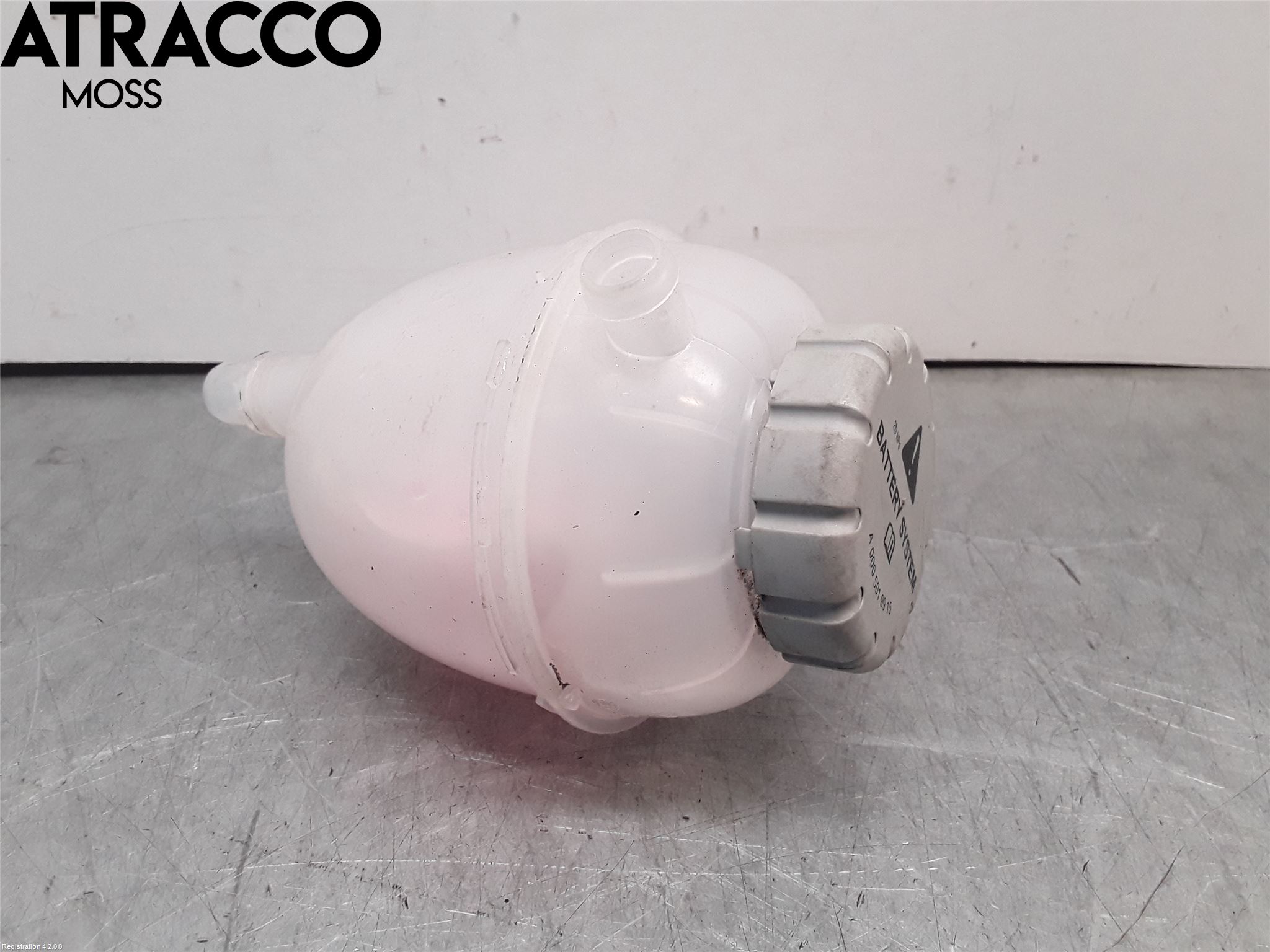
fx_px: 1027
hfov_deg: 63.4
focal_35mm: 28
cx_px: 635
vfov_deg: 49.7
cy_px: 476
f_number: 1.9
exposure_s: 1/132
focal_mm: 2.91
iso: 100
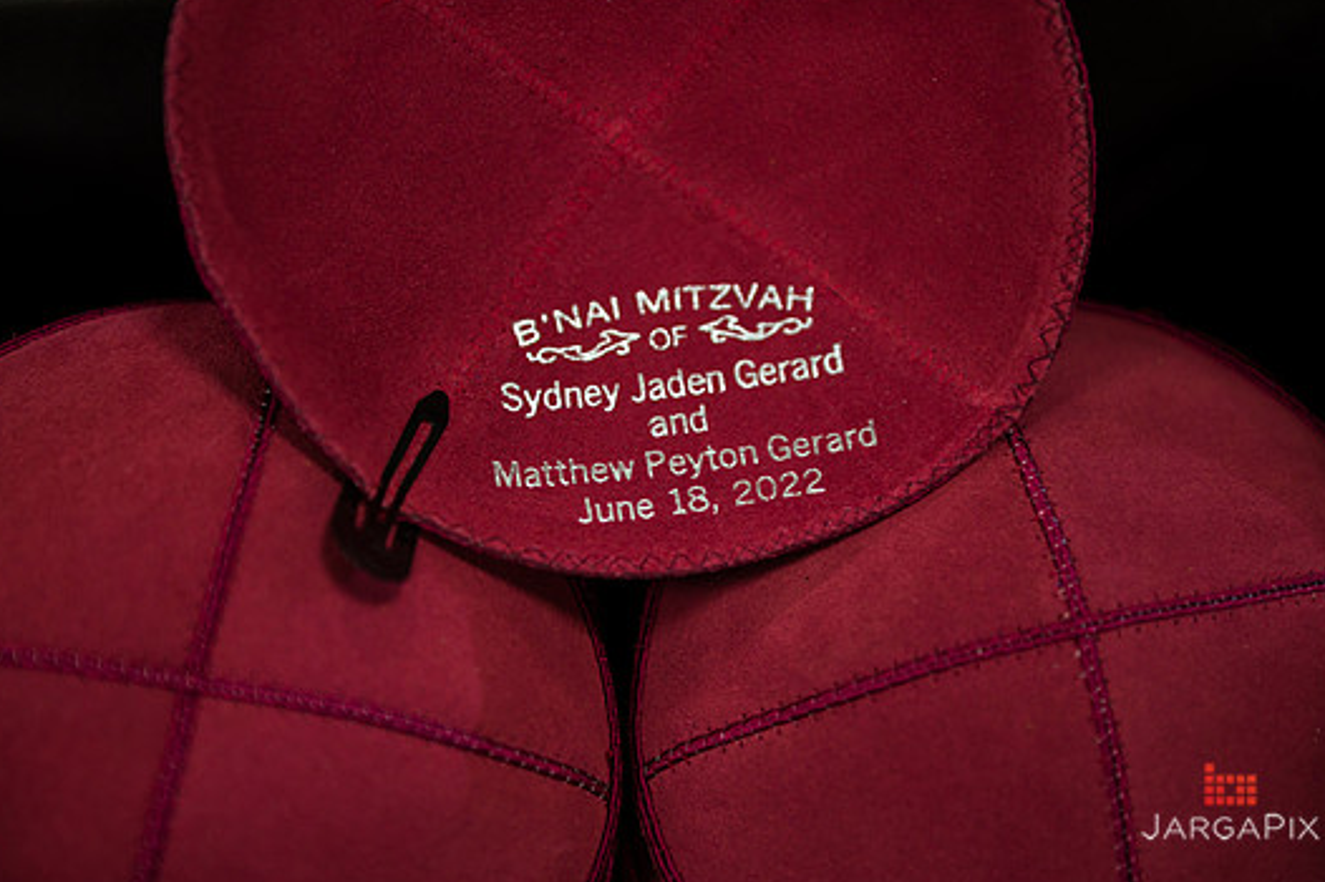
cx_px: 652
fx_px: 2354
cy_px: 408
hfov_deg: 31.4
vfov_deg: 21.2
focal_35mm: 64
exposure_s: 1/125
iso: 640
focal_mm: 58
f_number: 3.2
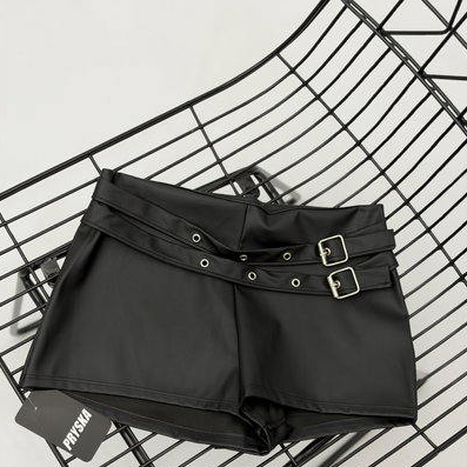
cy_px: 305
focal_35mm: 57
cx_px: 233
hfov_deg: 30.0
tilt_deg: -76.5
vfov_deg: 29.9
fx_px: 870
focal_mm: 6.76
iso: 64
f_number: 1.78
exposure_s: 1/50
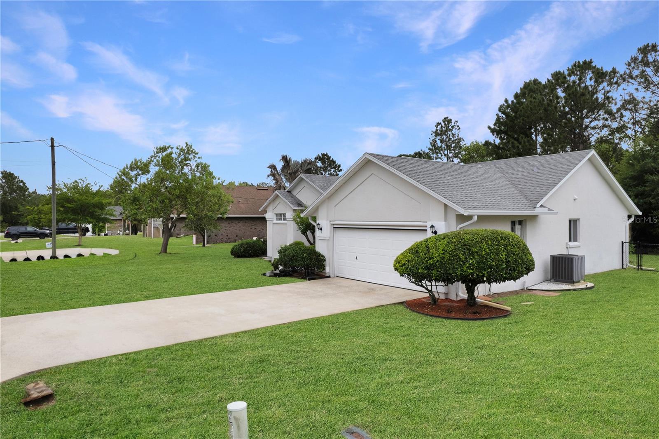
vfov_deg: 57.2
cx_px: 330
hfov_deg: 78.6
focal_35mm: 22
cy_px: 220
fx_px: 402
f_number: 2.8
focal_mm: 8.38
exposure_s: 1/640
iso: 110
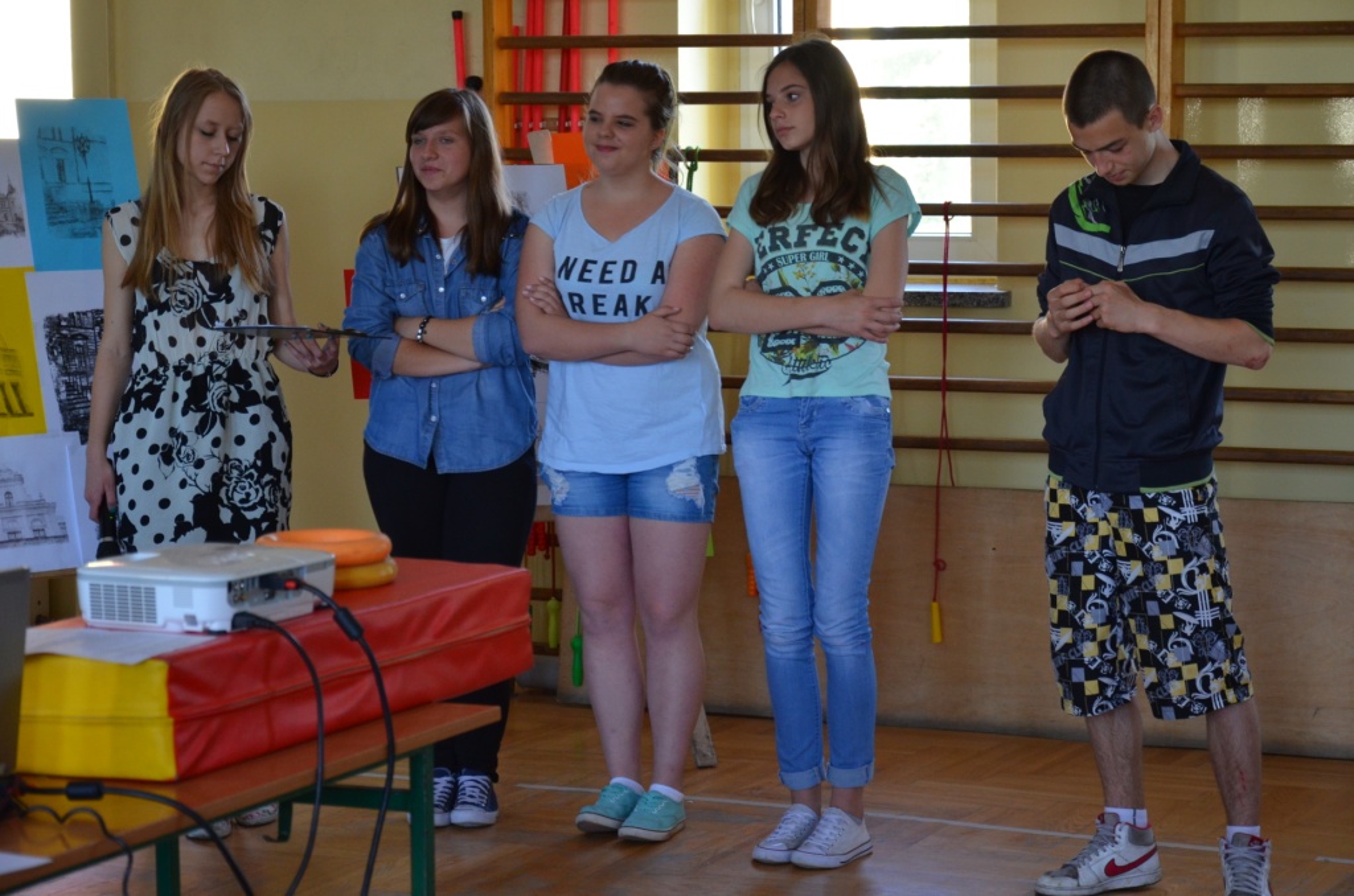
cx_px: 677
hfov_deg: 22.0
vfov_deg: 14.6
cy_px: 448
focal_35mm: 93
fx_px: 3490
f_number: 5.3
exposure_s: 1/60
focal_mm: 62
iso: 800
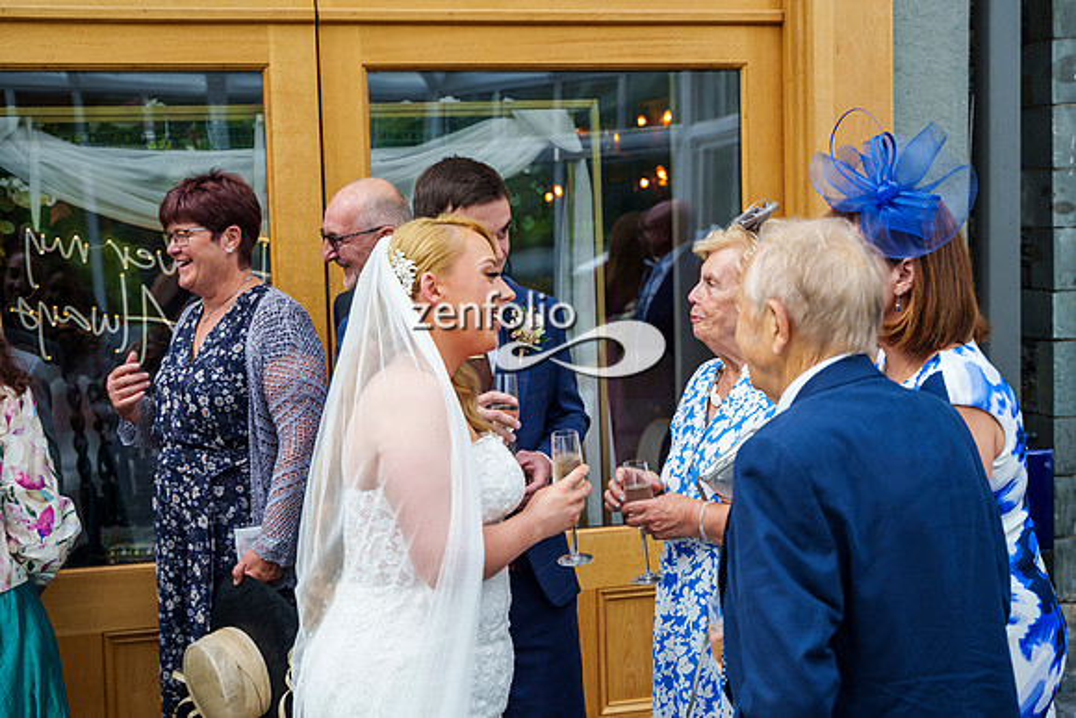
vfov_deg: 25.4
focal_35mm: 53
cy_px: 335
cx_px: 571
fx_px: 1593
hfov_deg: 37.3
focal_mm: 46
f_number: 3.5
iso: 800
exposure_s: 1/2500
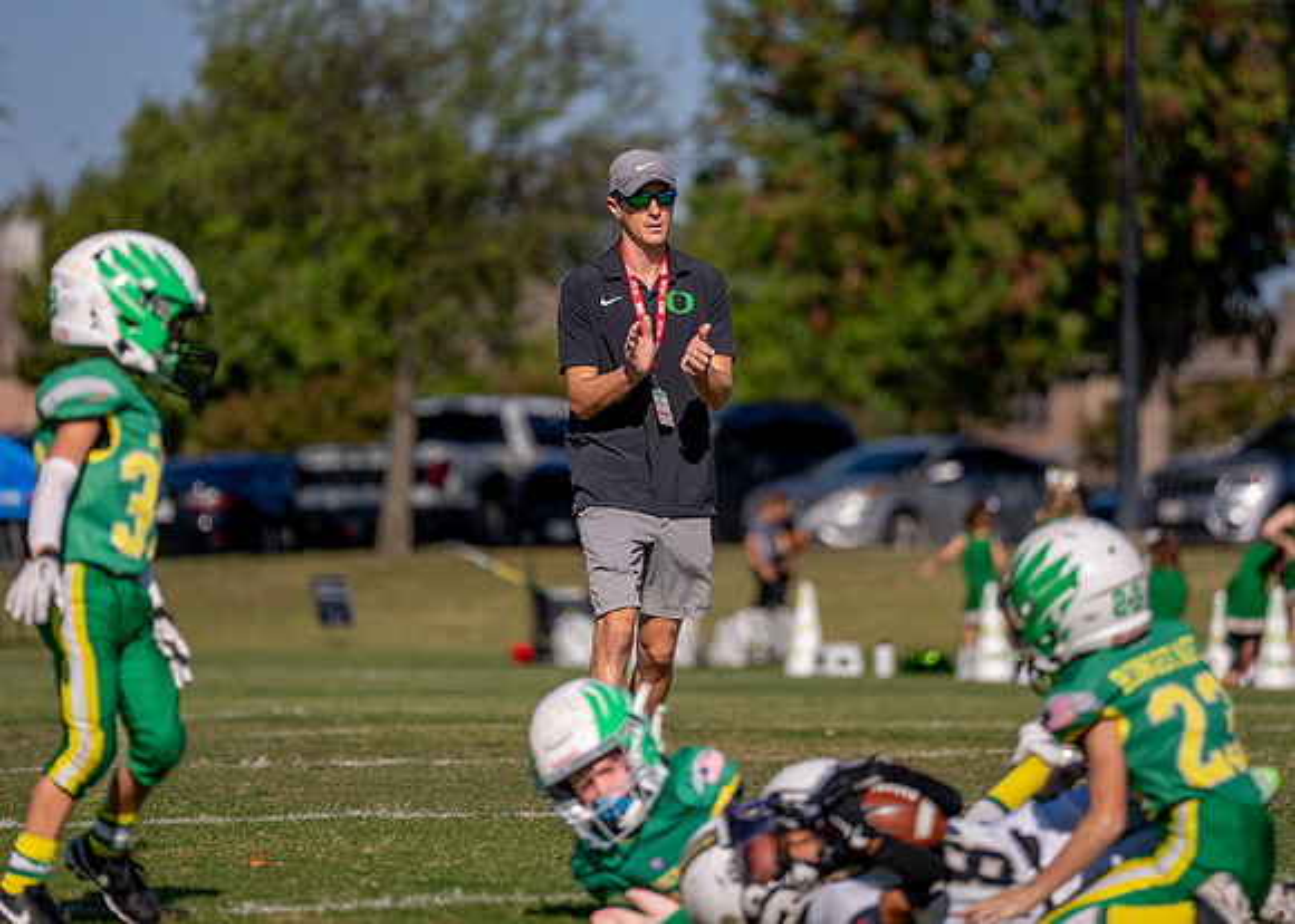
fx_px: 9030
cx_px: 663
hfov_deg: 8.2
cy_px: 395
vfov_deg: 5.9
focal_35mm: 246
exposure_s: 1/8000
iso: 250
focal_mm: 200
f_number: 2.8
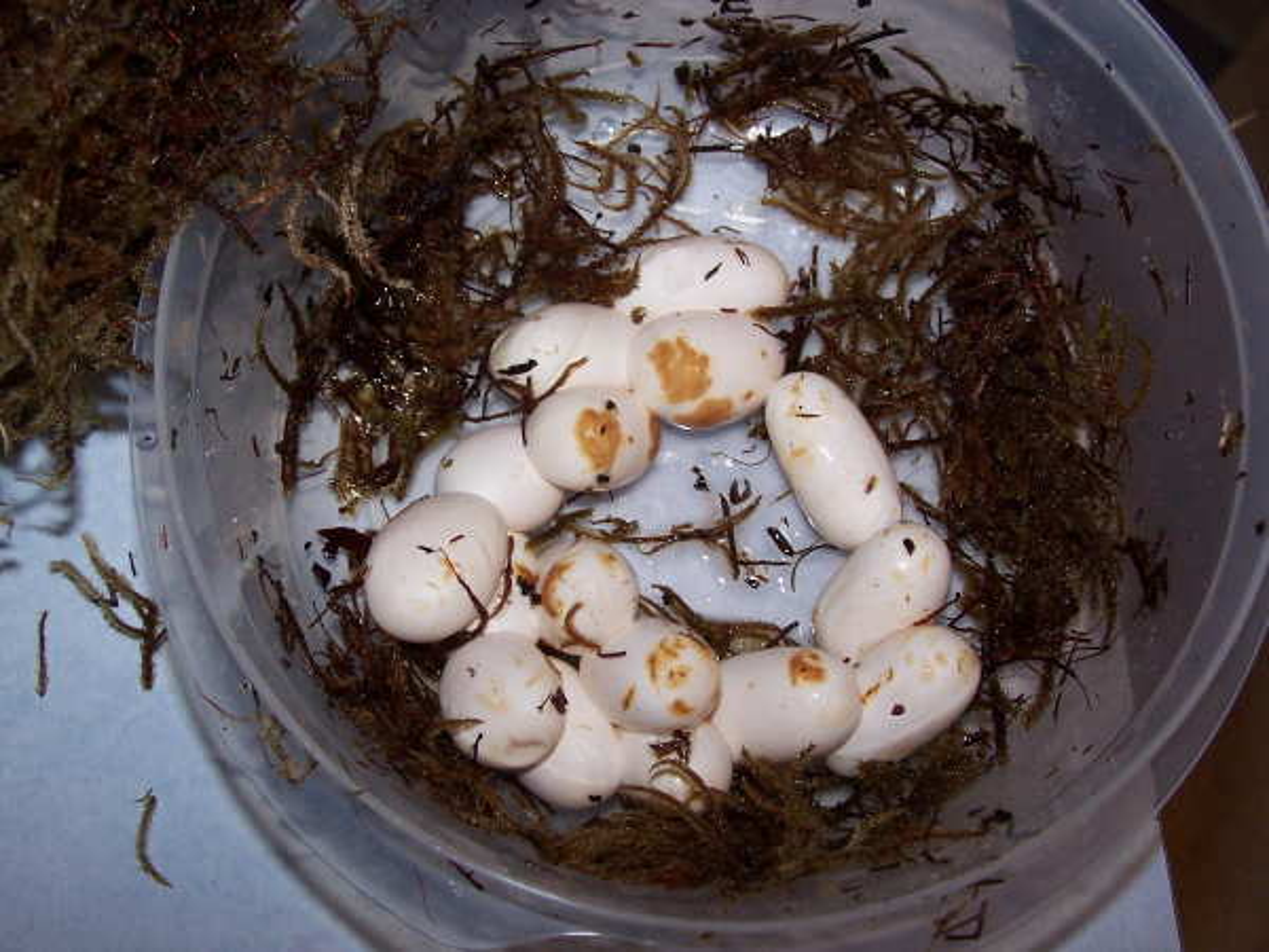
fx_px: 1870
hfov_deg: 37.5
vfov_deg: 28.6
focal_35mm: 51
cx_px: 634
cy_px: 476
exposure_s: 1/60
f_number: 3.2
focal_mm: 8.5
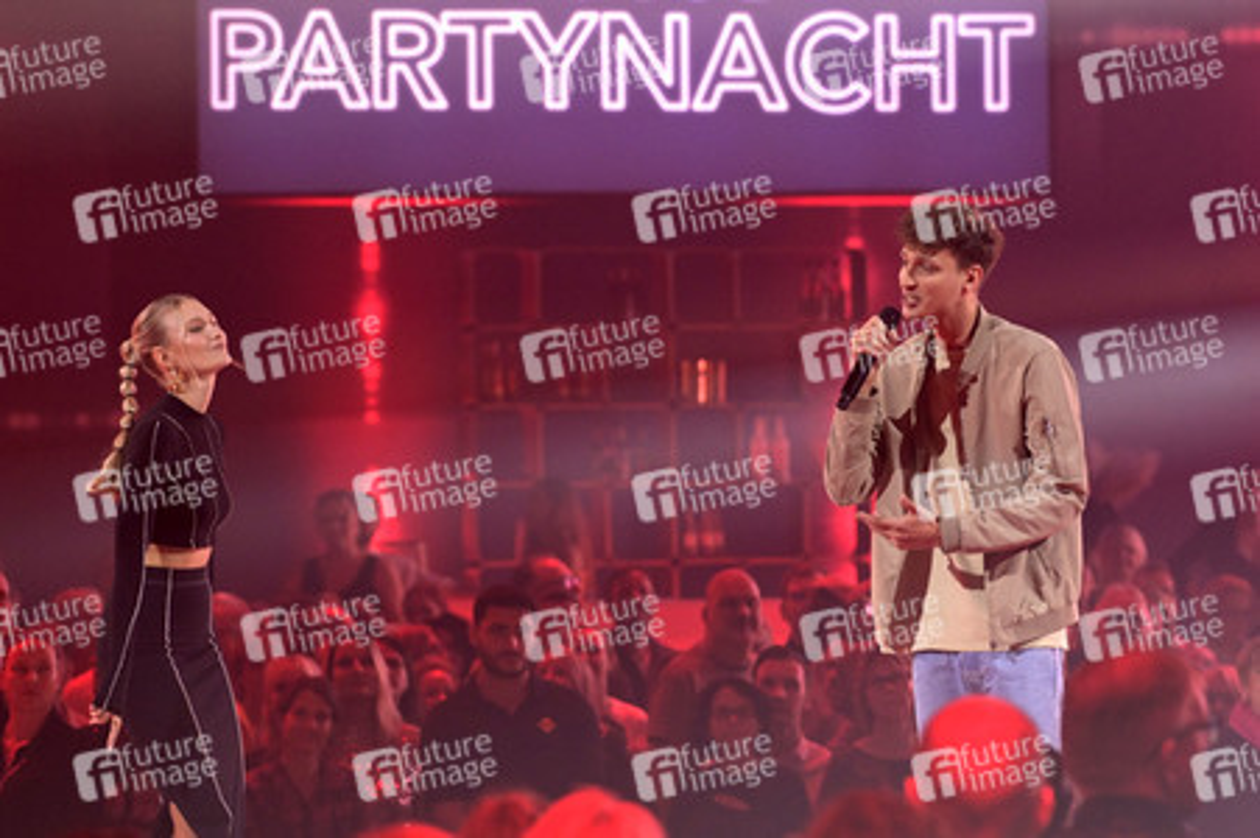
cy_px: 419
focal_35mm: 200
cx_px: 630
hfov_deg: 10.3
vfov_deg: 6.9
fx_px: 6995
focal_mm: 200
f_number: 5.6
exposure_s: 1/400
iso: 8000
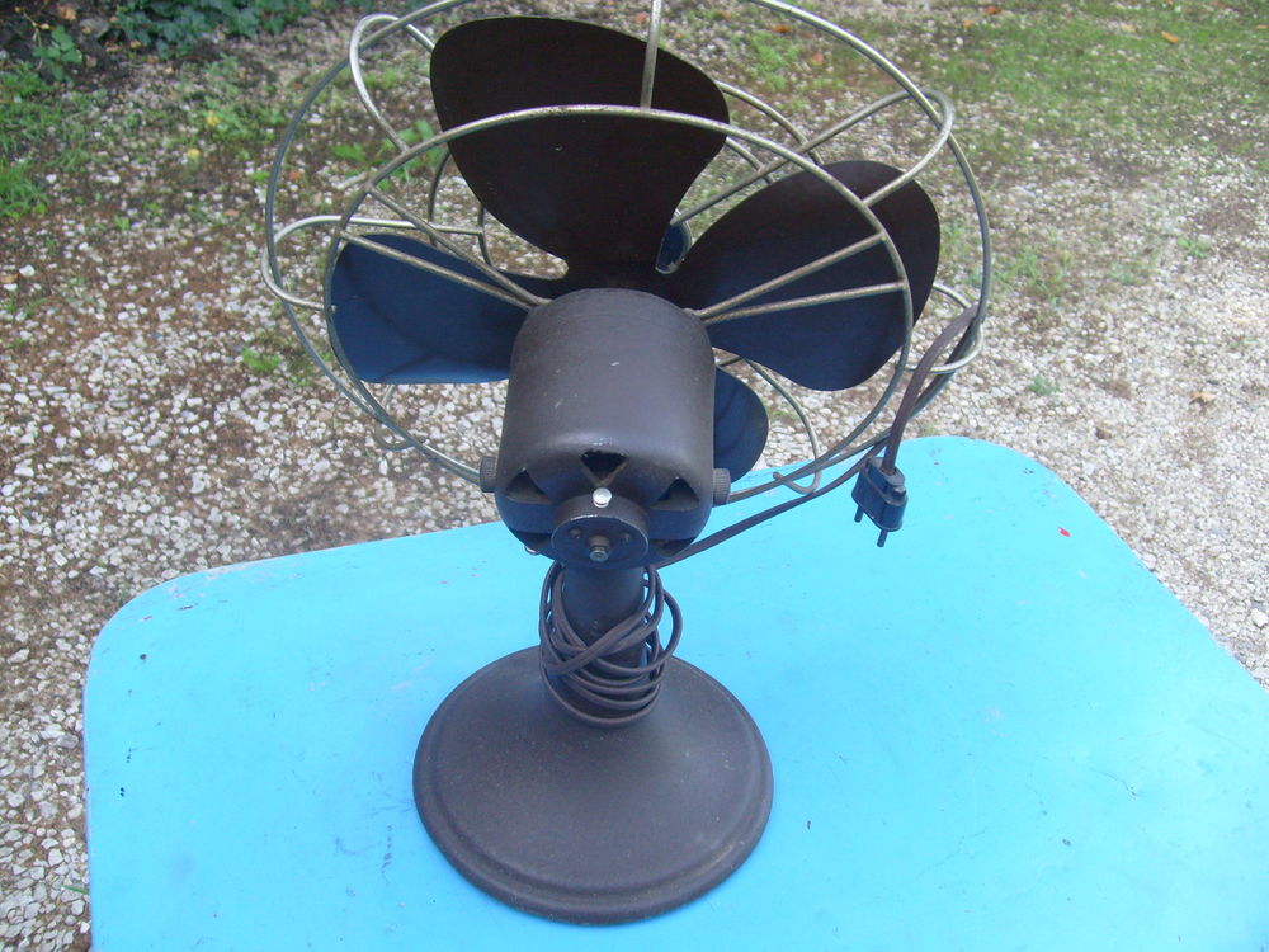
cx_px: 634
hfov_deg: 52.6
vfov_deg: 40.7
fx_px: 1283
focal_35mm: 35
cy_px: 476
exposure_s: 1/90
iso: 80
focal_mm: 5.8
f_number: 2.8
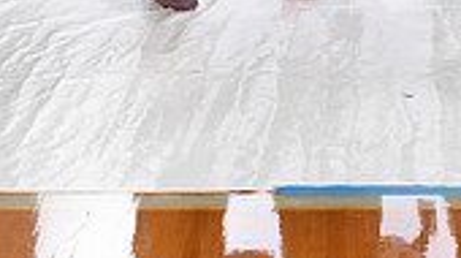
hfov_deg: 15.3
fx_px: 1696
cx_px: 399
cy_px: -263
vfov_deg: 8.2
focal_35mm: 139
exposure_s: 1/250
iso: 800
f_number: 8
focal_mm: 50
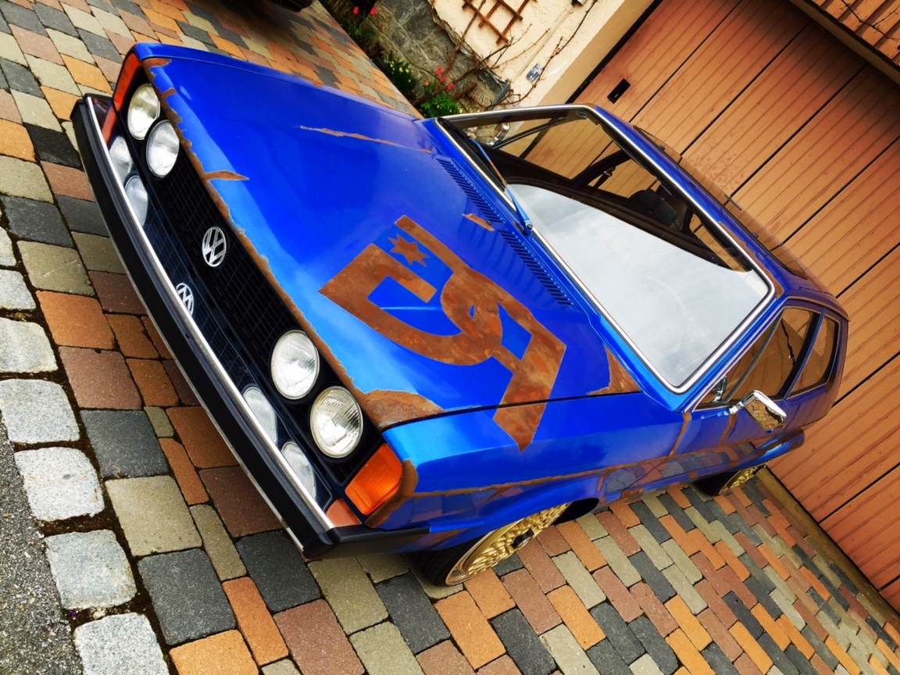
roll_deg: -43.5
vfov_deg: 48.2
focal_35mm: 29
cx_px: 450
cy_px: 338
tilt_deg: -22.1
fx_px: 754
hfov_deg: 61.7
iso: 32
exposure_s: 1/471
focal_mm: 4.15
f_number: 2.2
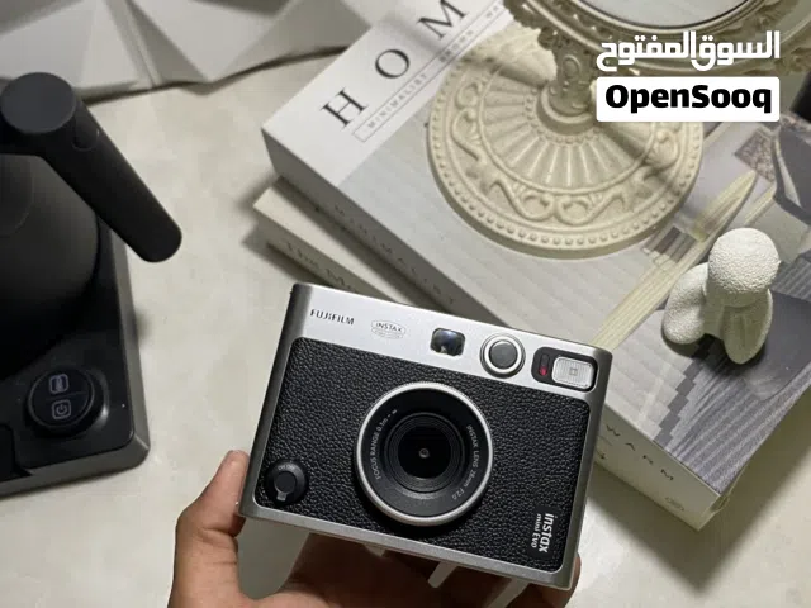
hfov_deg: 67.3
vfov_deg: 53.1
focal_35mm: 26
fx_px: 609
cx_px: 406
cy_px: 304
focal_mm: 4.25
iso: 160
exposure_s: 1/60
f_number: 1.8
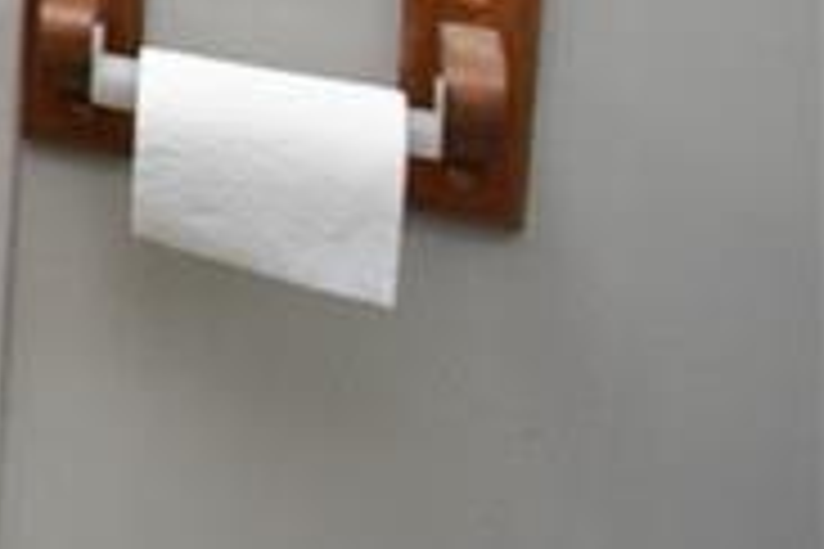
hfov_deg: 12.6
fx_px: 1923
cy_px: -522
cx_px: -1477
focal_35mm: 84
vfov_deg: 13.9
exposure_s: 1/100
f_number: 5
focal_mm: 10
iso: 800
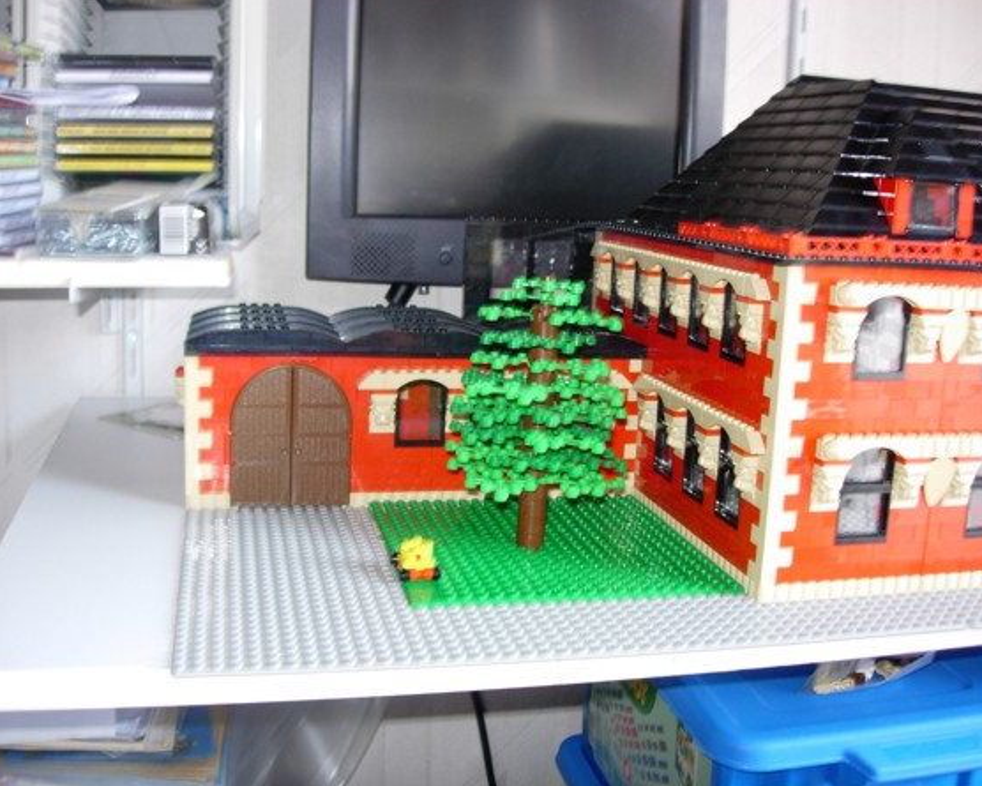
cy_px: 392
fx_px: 1163
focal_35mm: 40
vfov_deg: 37.3
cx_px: 526
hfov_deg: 45.8
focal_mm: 7.8
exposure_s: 1/11.9
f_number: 2.8
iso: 79
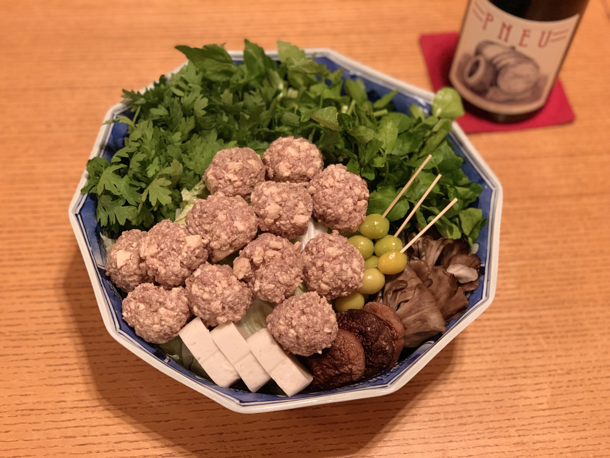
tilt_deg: -55.2
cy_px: 229
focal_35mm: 52
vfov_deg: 28.0
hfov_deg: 36.8
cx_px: 305
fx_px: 916
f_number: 2.4
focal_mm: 6
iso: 320
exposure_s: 1/33
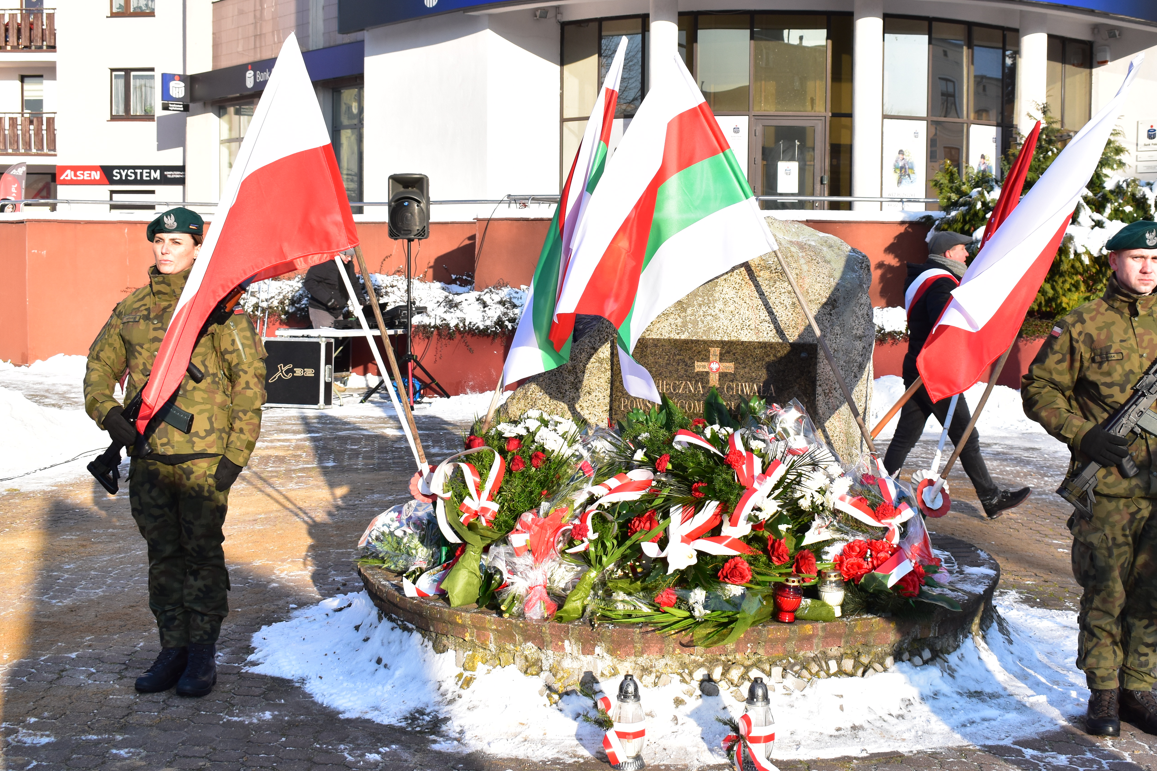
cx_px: 638
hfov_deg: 41.4
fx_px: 1529
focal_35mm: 48
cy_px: 347
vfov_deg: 28.3
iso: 400
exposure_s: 1/500
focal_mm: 27
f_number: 11
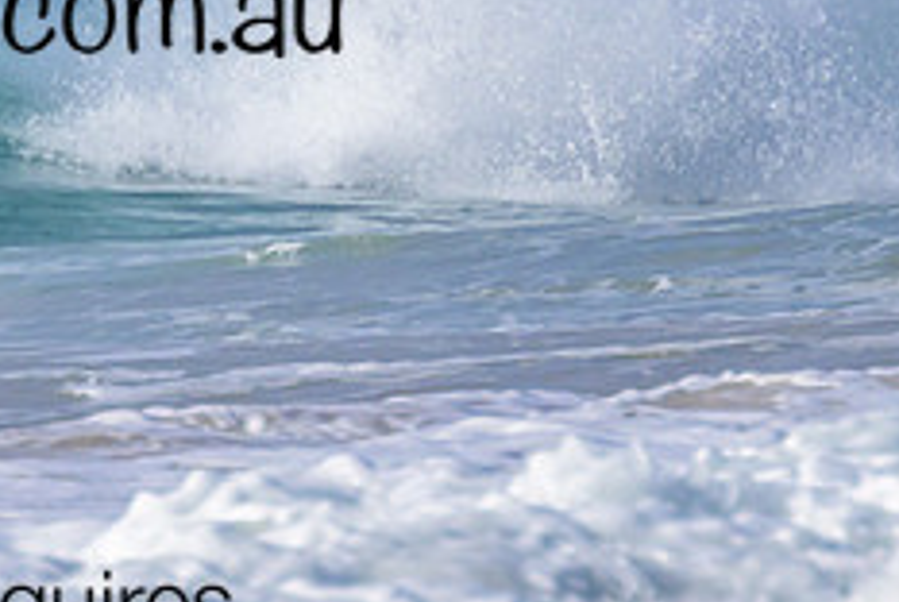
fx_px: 64108
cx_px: 257
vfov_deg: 0.5
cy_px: -4
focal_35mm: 2564
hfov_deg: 0.8
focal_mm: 800
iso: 640
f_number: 11
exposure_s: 1/2000
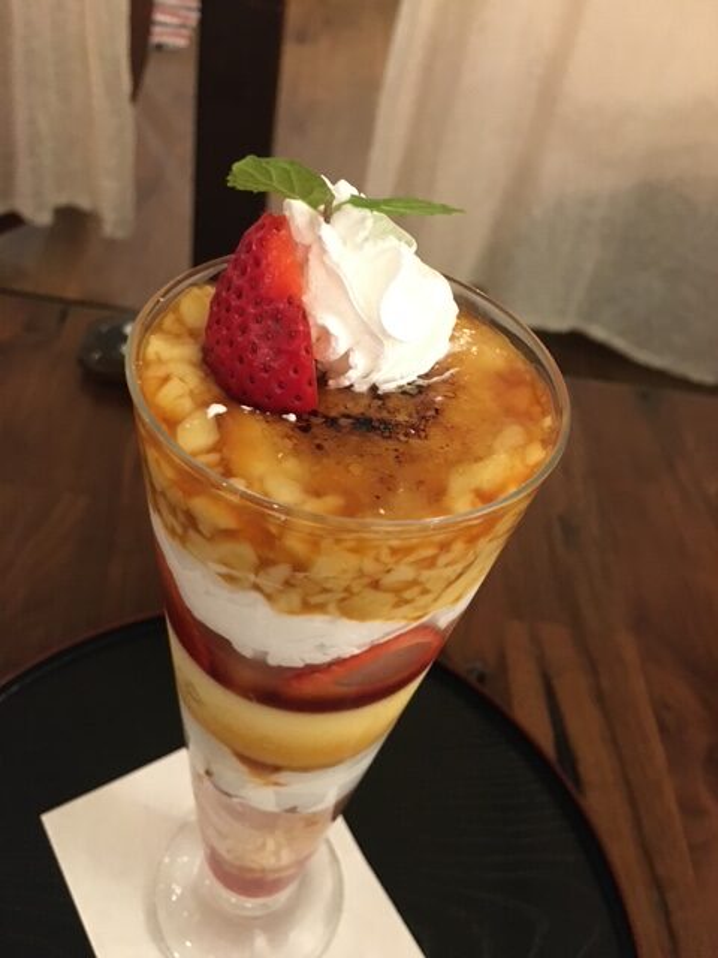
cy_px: 479
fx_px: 802
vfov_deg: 61.7
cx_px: 359
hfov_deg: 48.2
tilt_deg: -43.2
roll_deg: -13.6
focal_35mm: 29
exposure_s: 1/15
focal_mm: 4.15
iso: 250
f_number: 2.2
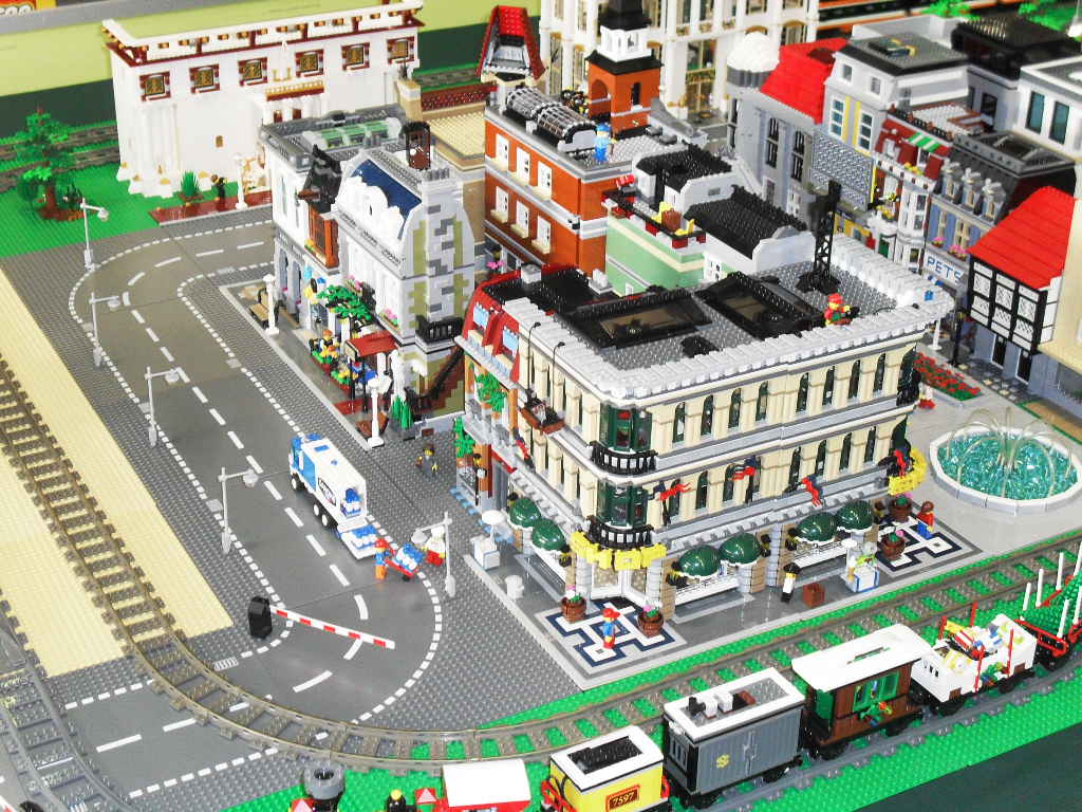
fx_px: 1782
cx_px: 541
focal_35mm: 57
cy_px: 406
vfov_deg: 25.7
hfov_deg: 33.8
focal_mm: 10.1
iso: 200
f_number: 4.3
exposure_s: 1/60
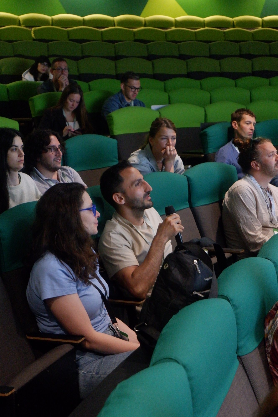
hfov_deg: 20.0
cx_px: 139
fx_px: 787
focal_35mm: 68
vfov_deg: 29.6
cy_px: 208
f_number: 5.6
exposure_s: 1/80
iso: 6400
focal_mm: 45
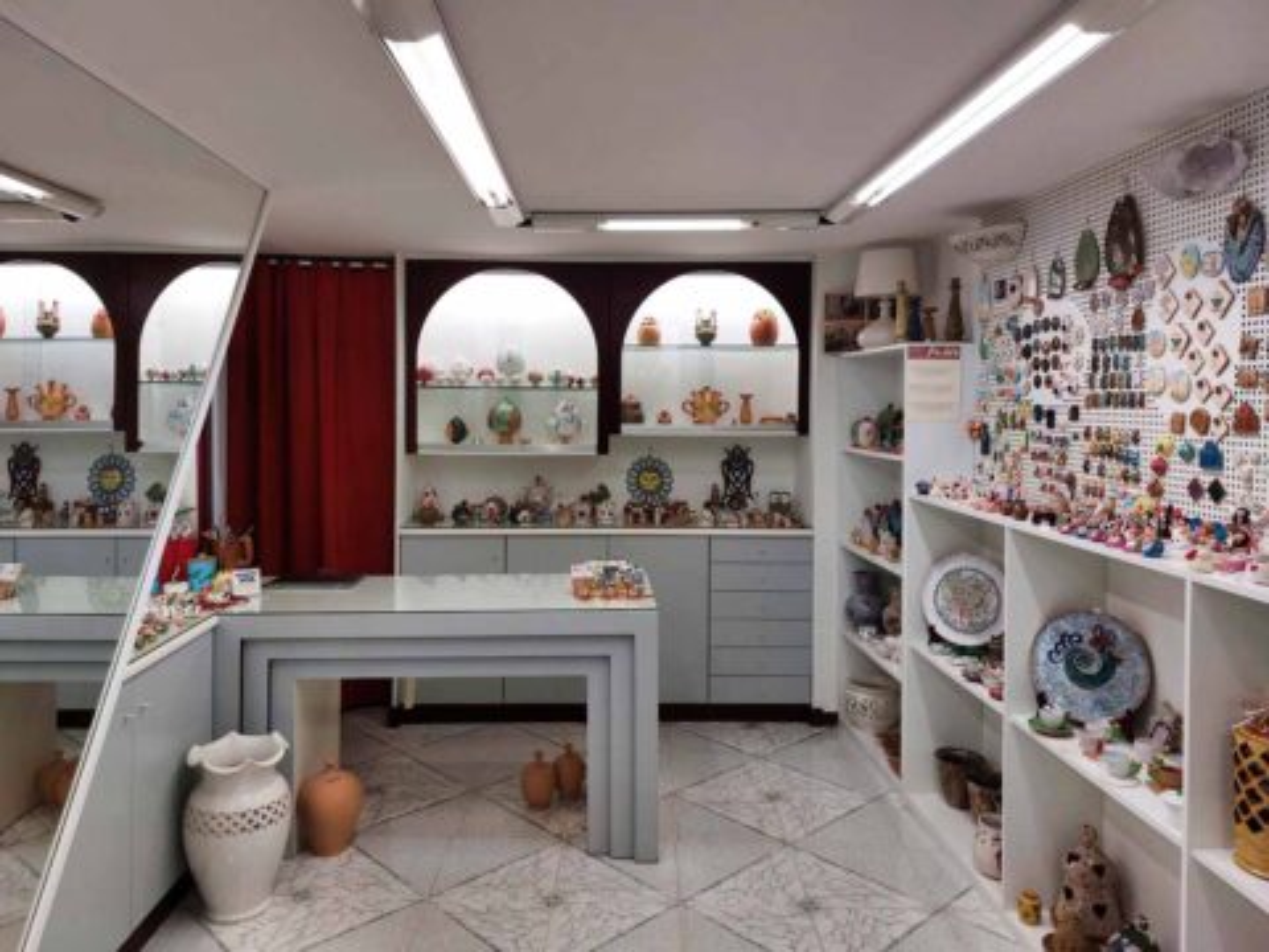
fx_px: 880
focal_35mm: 24
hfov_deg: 71.6
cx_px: 634
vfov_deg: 56.8
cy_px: 476
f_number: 1.8
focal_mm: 5.23
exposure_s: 1/50
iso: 50
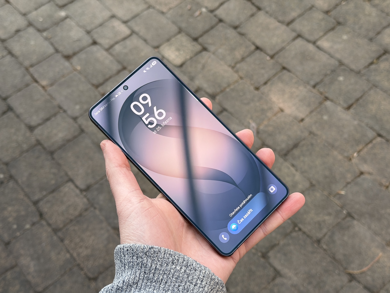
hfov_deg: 39.7
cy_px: 146
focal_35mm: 48
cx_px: 195
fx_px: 541
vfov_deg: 30.3
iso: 64
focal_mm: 6.76
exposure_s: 1/786
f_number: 1.78
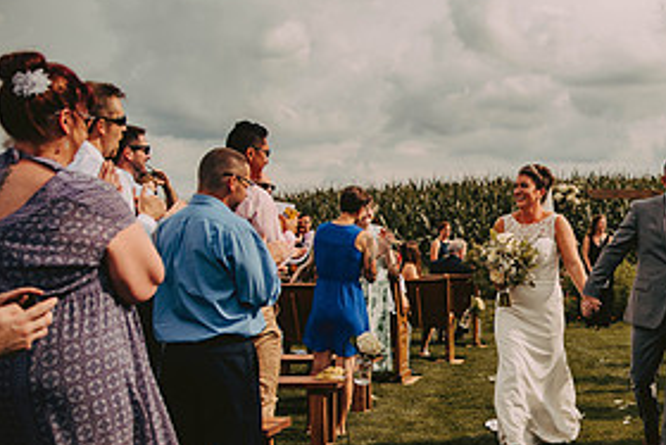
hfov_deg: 31.8
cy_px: 256
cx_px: 666
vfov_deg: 23.4
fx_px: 1074
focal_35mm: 58
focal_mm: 28
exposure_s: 1/2500
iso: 250
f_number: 2.8
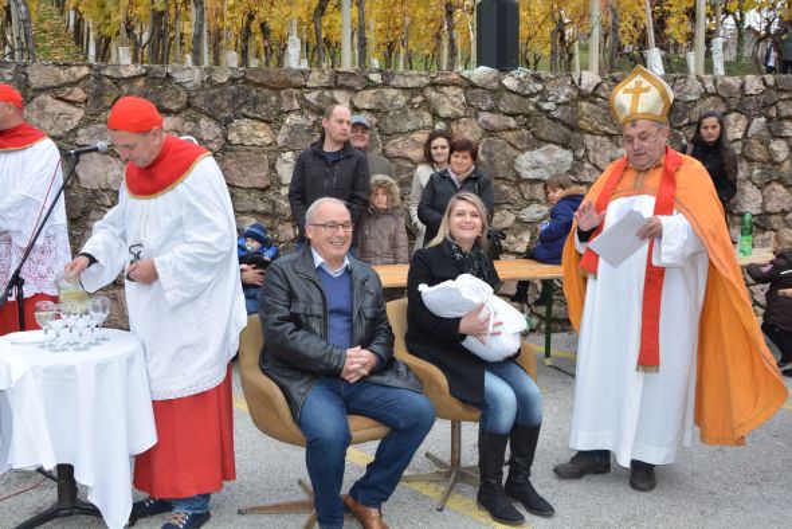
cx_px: 396
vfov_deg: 35.5
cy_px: 264
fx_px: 825
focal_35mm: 38
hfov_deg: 51.3
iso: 320
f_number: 8
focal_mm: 25
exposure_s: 1/200
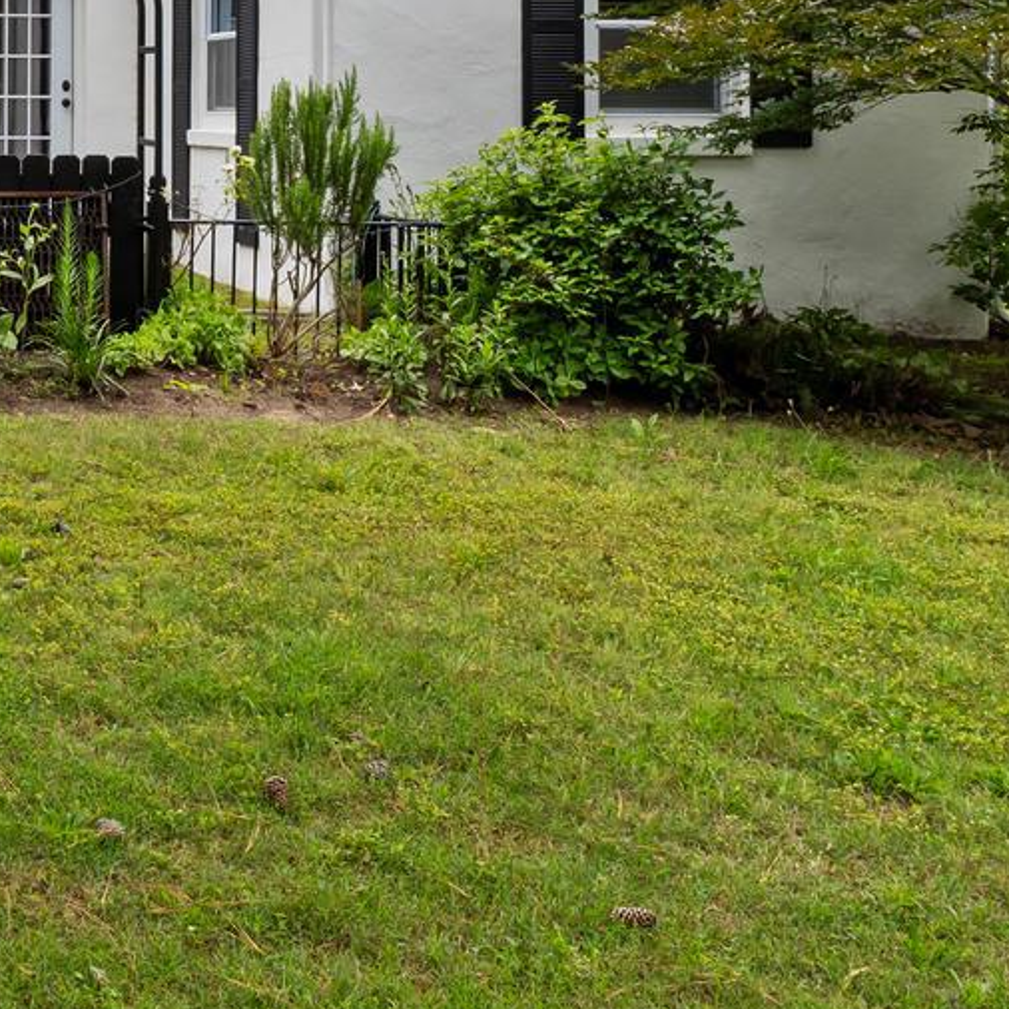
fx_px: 1819
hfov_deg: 27.1
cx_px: -223
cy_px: 67
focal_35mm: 55
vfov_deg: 29.5
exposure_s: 1/400
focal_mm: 10.7
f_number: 7.1
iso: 250
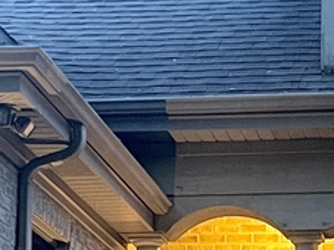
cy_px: 388
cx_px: 266
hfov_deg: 11.9
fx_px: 1591
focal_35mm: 165
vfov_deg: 8.8
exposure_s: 1/30
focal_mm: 5.1
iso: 500
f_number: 1.6
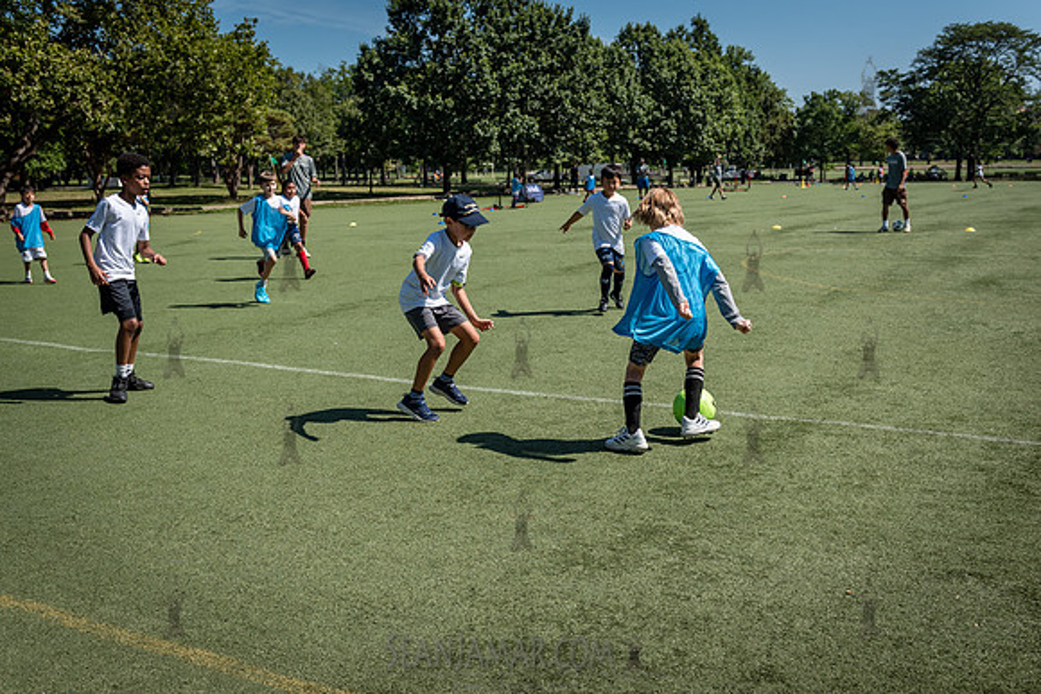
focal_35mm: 39
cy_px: 392
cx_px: 519
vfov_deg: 34.1
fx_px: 1130
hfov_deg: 49.5
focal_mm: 34
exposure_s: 1/2000
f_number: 4
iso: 200
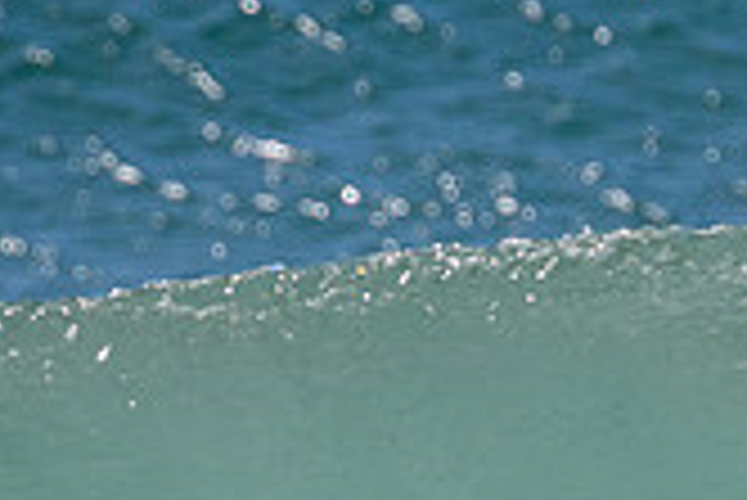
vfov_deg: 0.5
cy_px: 597
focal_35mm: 2794
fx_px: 58025
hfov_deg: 0.7
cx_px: 675
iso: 1800
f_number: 11
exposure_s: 1/2000
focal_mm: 800
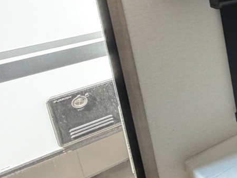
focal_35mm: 50
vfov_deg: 27.4
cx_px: 402
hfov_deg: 23.9
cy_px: -2
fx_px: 342
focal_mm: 2.22
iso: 160
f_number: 2.2
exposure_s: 1/121
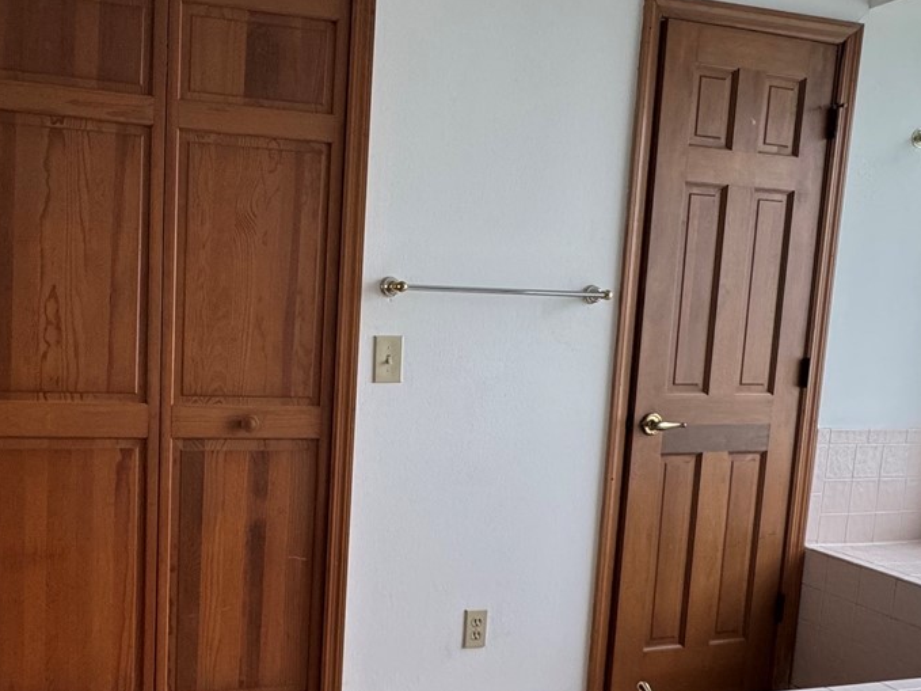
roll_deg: -1.7
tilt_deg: -7.9
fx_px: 878
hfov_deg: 53.8
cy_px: 418
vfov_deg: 42.7
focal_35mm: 33
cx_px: 278
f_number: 2.2
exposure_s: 1/99
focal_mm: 2.22
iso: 200
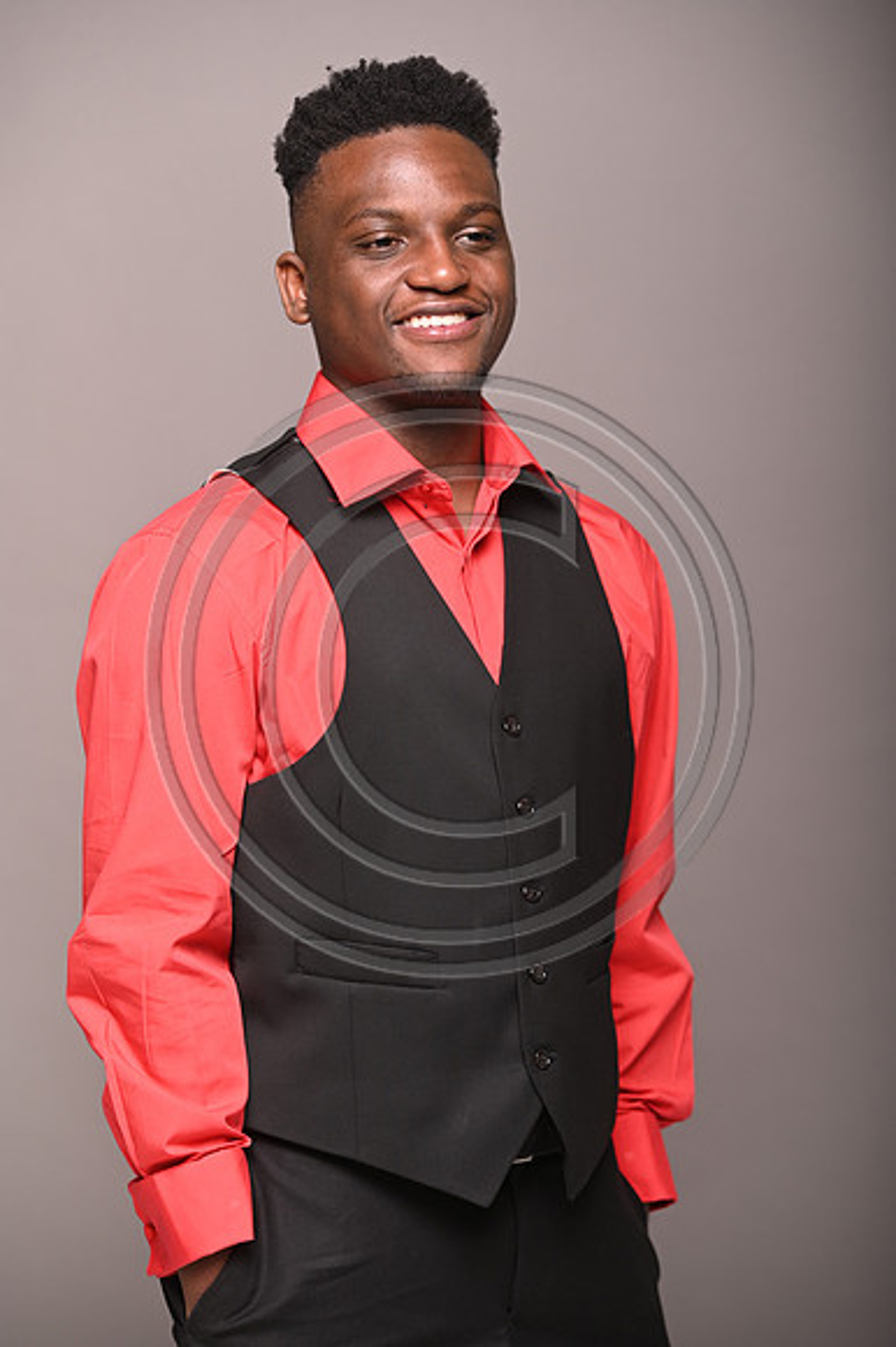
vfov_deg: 17.1
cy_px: 674
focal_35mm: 120
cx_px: 448
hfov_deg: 11.4
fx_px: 4485
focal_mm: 120
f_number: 4
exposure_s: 1/200
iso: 250
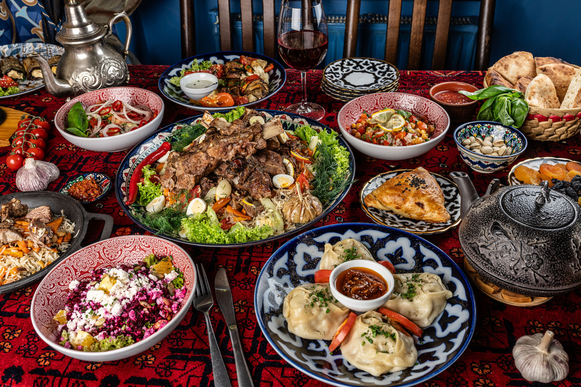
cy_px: 194
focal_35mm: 35
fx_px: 565
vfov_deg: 37.9
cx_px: 290
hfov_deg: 54.4
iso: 200
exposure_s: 1/125
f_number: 9
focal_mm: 35
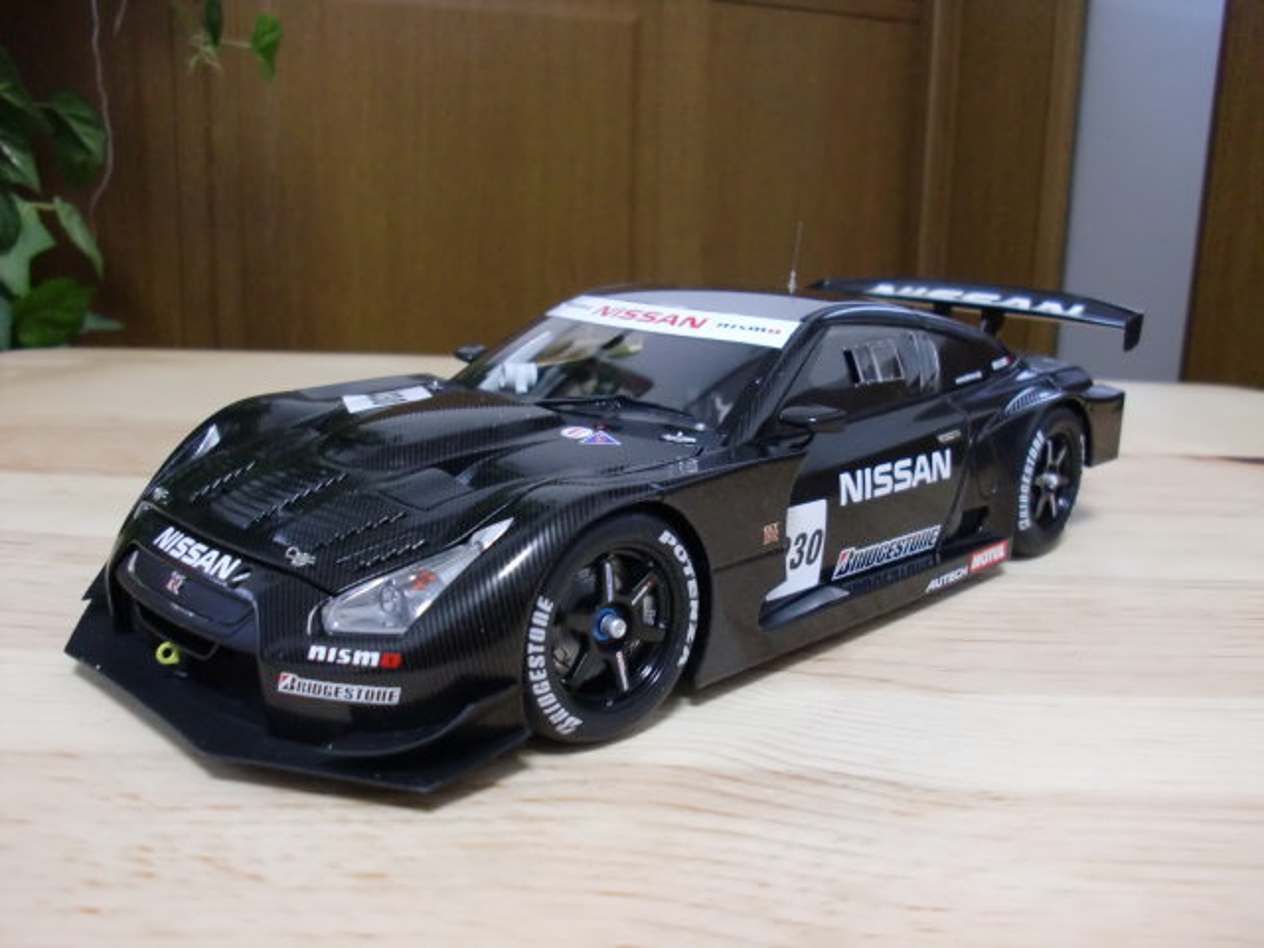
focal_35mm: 36
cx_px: 632
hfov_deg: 51.4
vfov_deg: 39.7
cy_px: 474
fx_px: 1315
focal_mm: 6.3
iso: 400
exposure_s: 1/30
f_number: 2.8
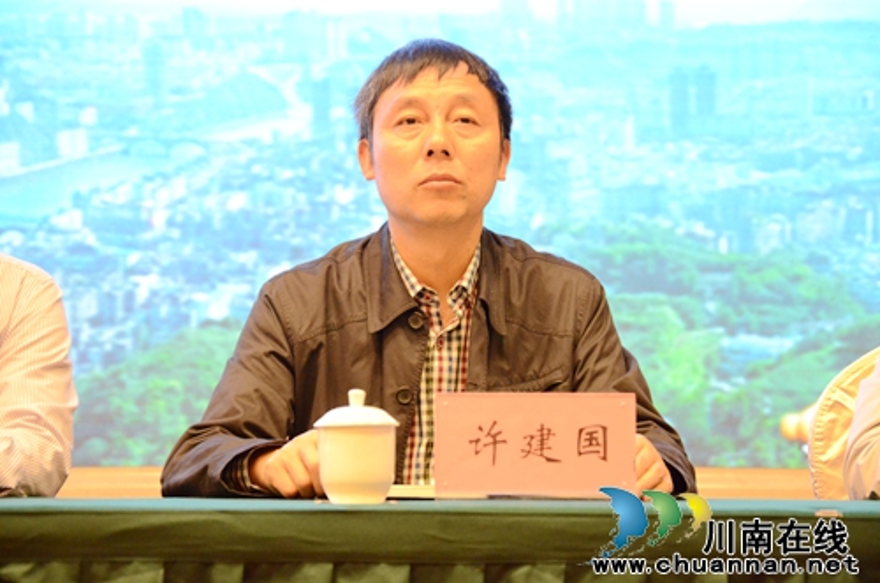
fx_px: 2927
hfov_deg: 17.1
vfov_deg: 11.4
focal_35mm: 120
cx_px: 440
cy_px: 292
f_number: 5.3
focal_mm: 80
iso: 3200
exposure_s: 1/40
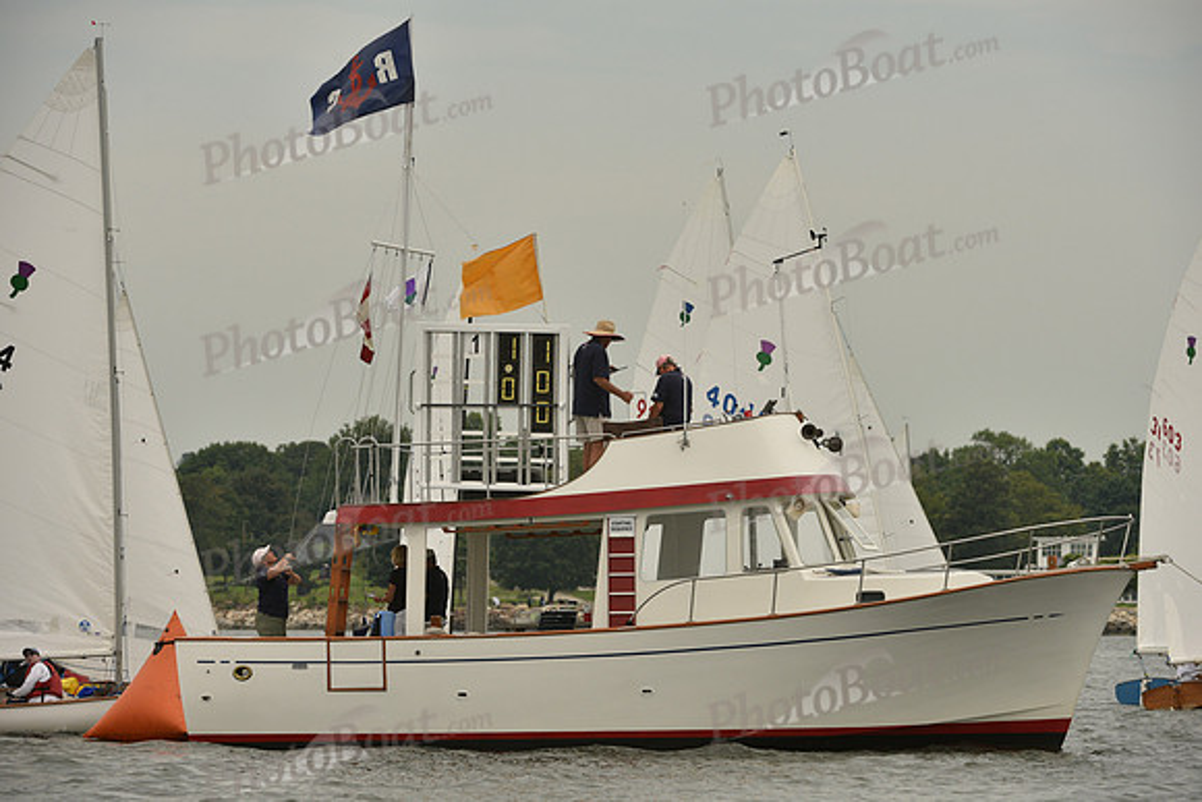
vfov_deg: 5.3
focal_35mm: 260
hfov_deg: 7.9
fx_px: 8683
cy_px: 401
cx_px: 601
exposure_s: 1/1250
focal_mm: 260
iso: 320
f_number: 8
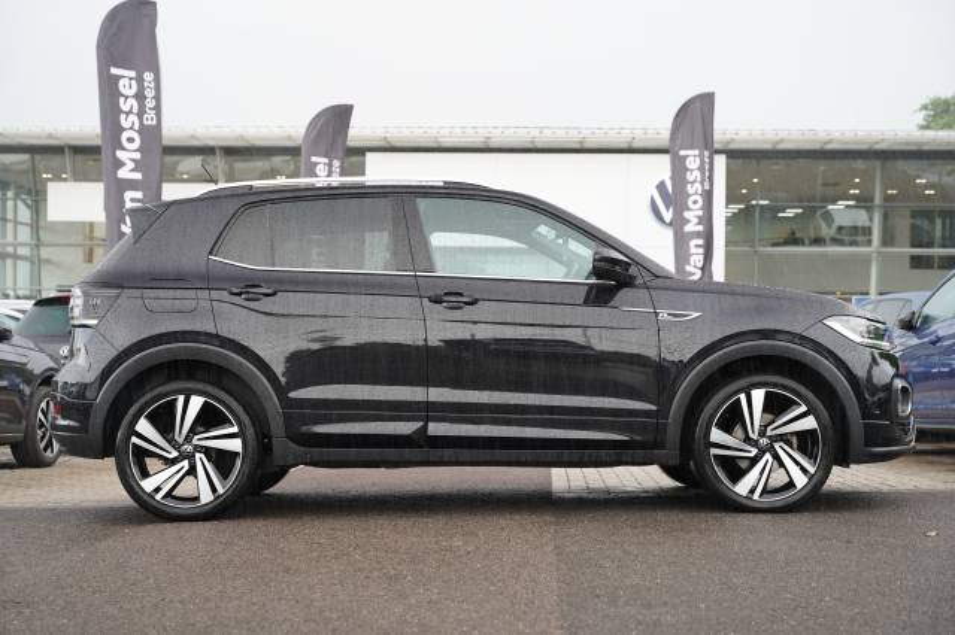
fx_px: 1408
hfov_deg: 37.5
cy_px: 318
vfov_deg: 25.4
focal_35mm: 53
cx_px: 478
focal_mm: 53.1
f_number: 4
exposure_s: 1/60
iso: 125
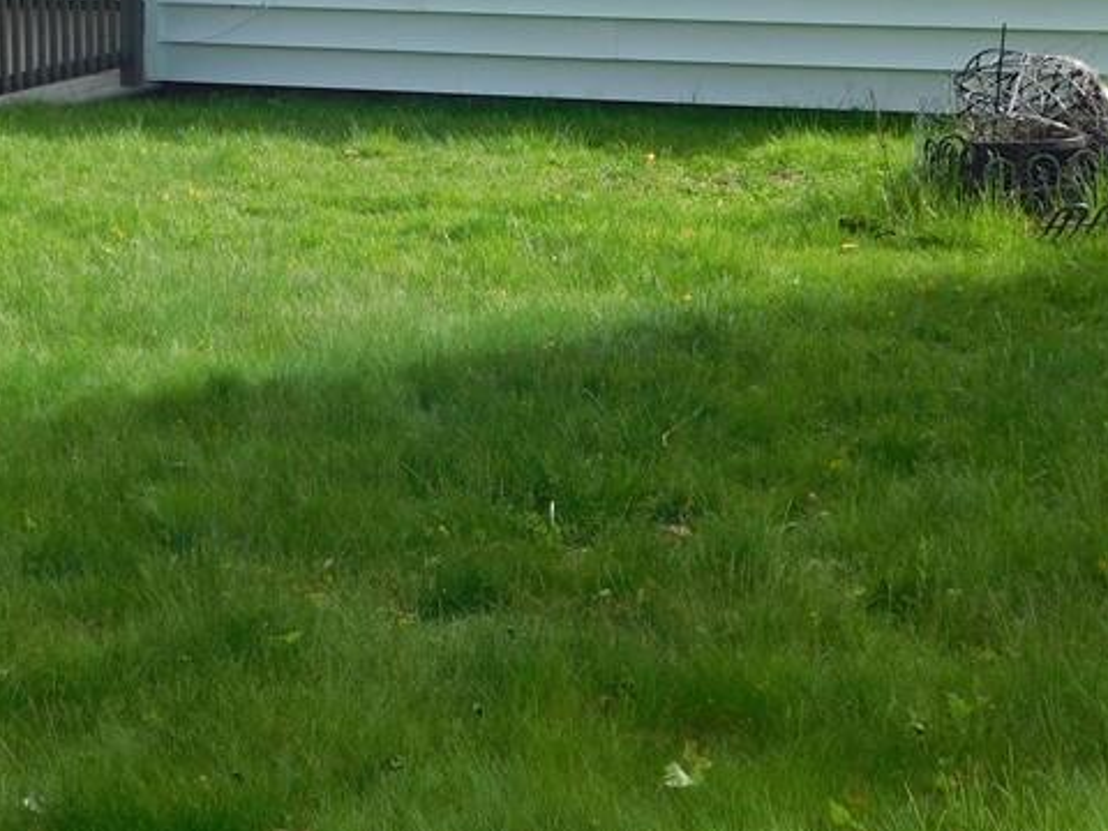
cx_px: 360
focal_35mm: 96
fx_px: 3073
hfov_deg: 20.4
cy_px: -21
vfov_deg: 15.1
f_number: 3.7
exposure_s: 1/400
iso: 125
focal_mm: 8
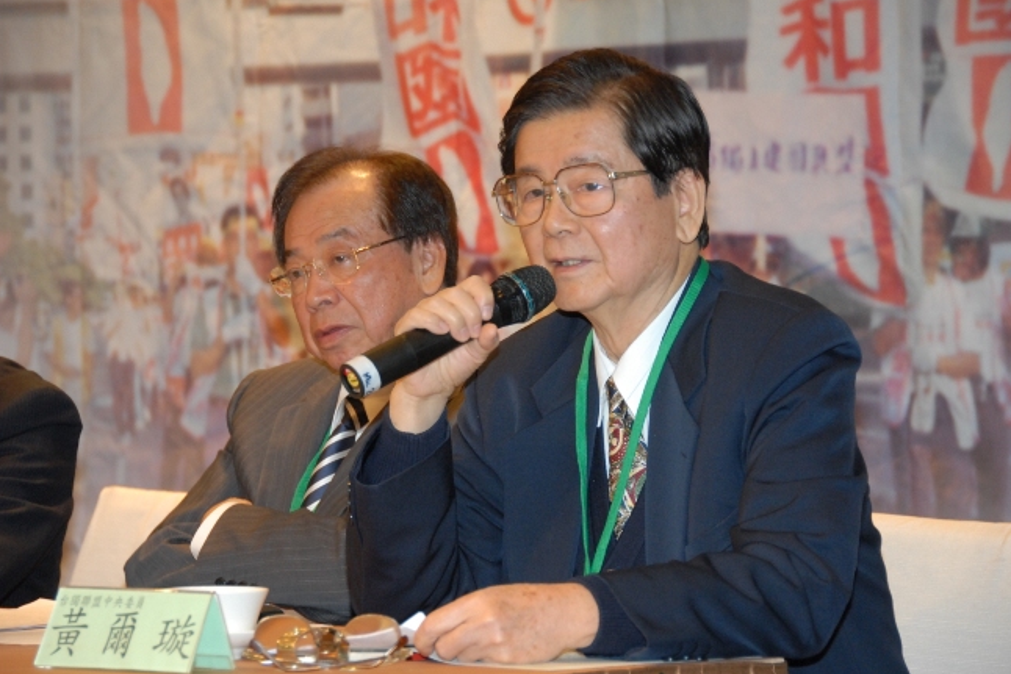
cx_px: 506
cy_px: 337
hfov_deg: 15.1
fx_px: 3820
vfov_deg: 10.1
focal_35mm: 136
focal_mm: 90
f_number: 5.6
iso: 640
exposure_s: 1/60
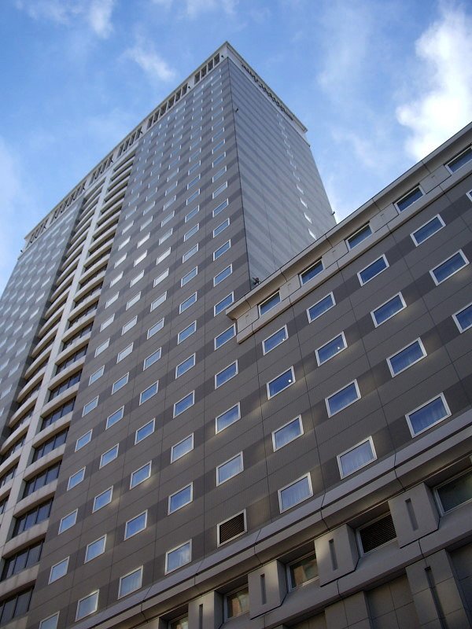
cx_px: 236
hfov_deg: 40.7
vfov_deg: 52.6
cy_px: 314
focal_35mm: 35
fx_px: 636
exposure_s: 1/160
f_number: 4.3
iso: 80
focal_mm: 5.8
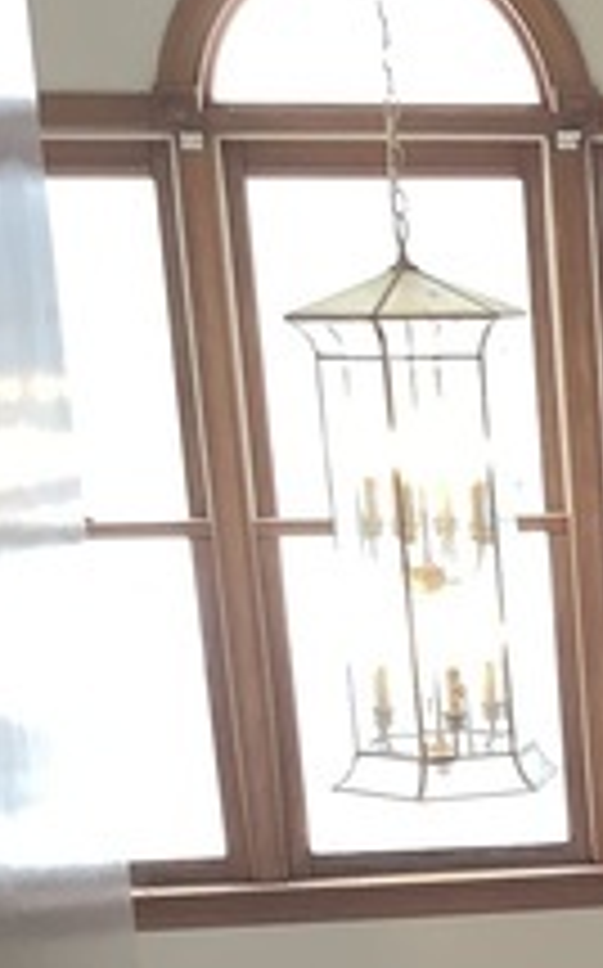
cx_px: 1004
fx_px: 2687
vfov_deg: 19.2
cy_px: 1177
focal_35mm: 102
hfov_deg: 12.0
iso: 80
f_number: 2.4
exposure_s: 1/60
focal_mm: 3.3
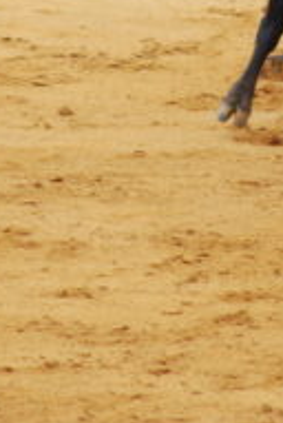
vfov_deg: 2.6
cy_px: 54
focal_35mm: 785
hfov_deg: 1.8
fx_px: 9222
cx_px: 241
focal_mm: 200
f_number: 5.6
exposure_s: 1/160
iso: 400
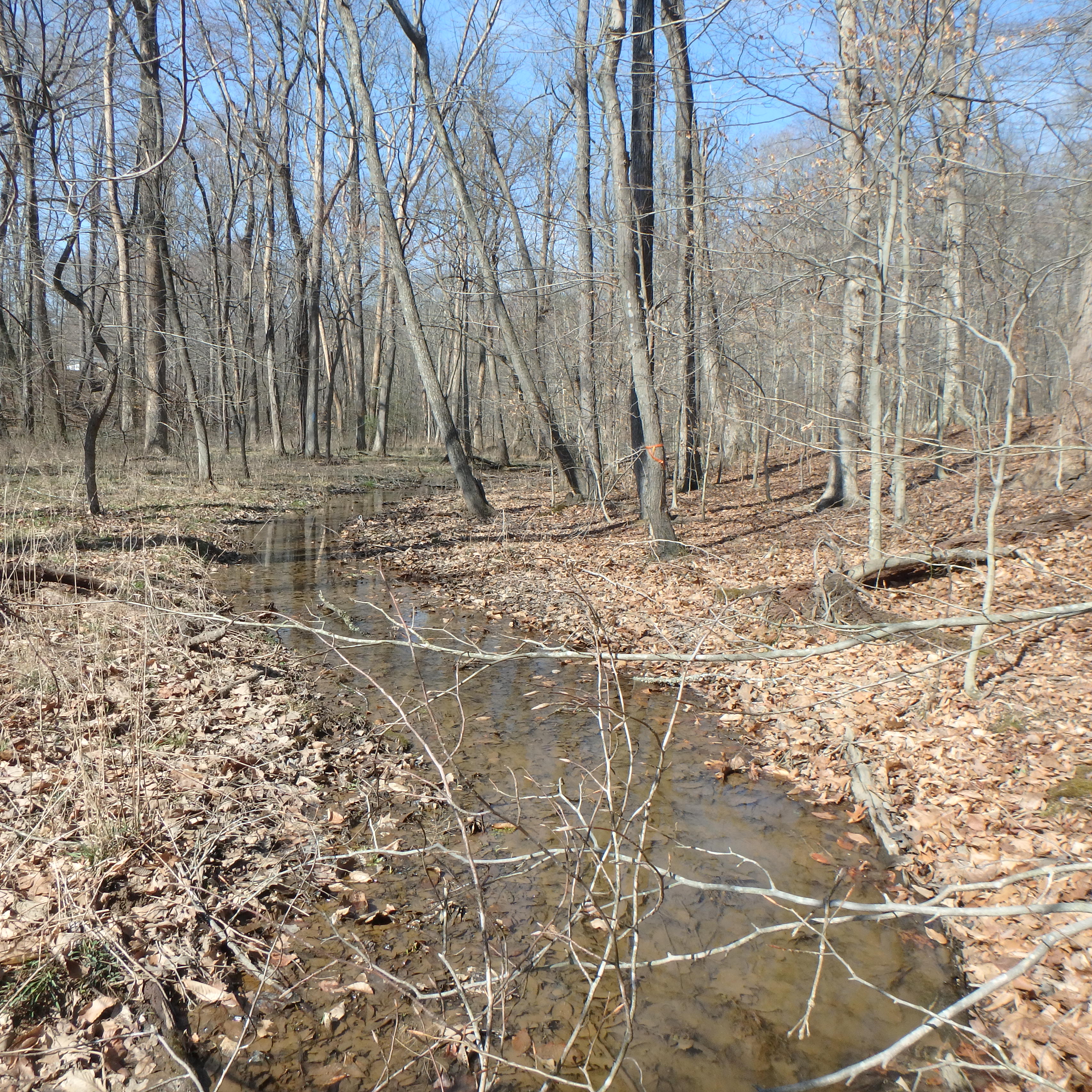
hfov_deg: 62.9
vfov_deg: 62.9
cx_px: 532
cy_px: 551
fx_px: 892
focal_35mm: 25
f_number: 3.5
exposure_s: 1/640
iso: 125
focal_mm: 3.7
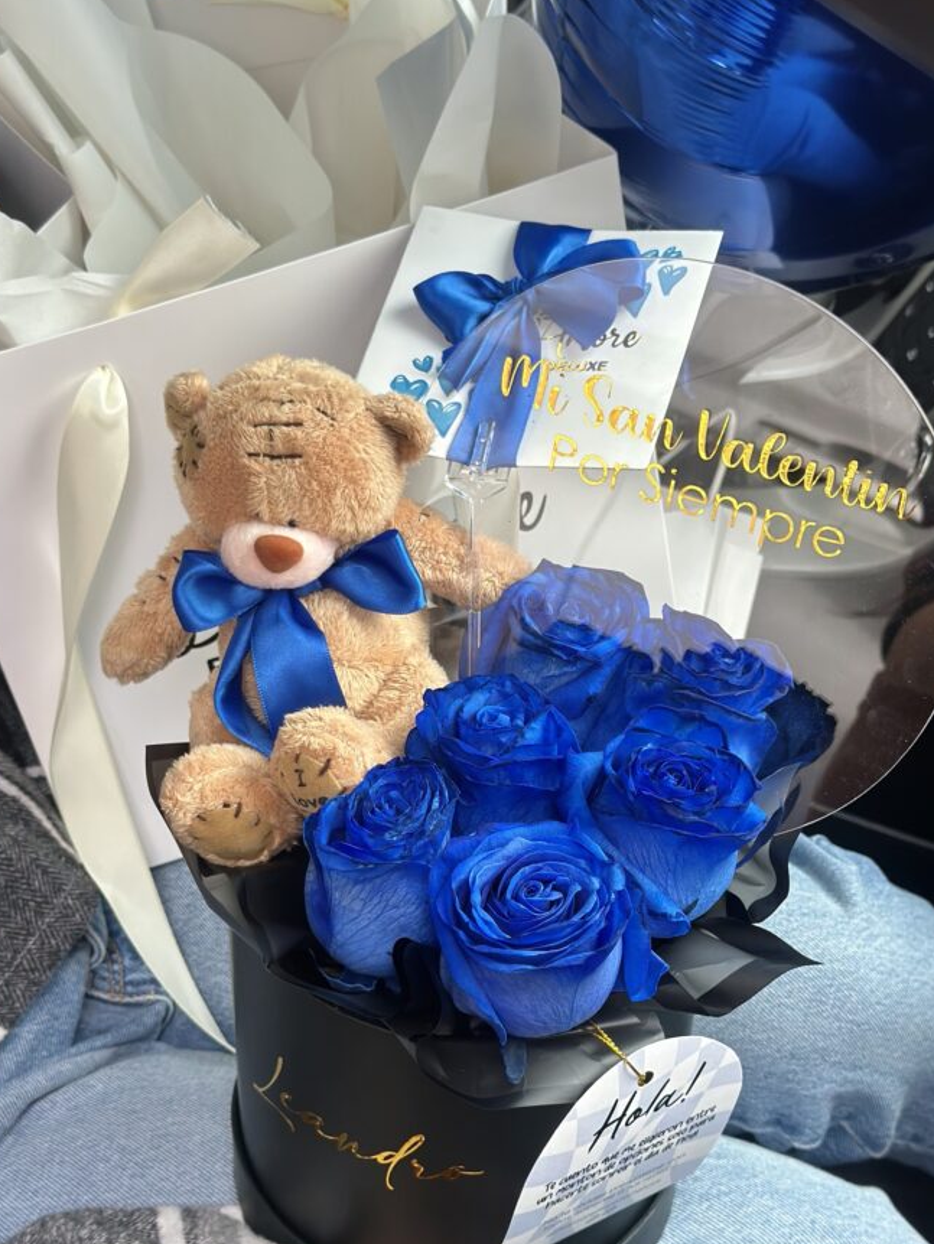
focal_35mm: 57
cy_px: 729
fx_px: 2050
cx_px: 511
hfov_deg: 25.7
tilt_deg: -51.8
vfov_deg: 33.7
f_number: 1.78
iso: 80
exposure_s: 1/494
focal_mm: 6.86
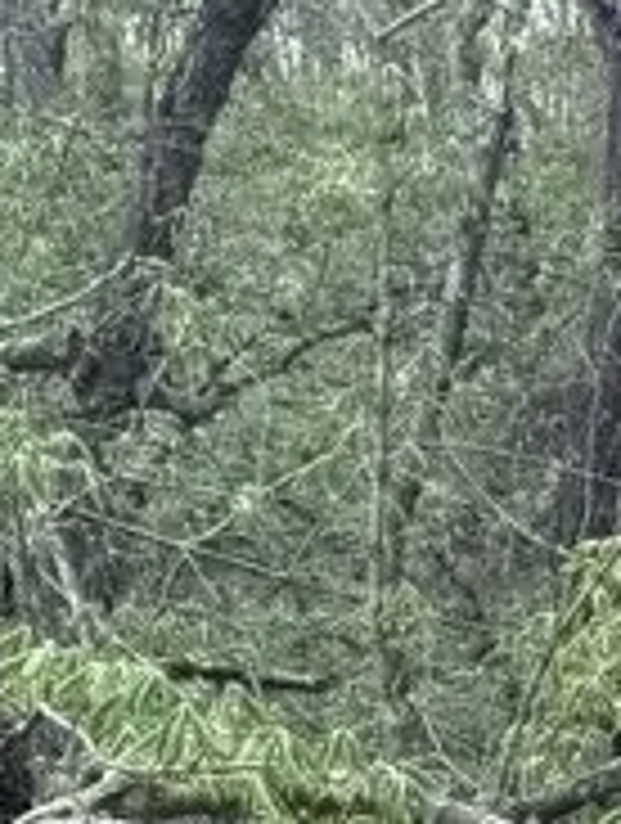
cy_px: 2553
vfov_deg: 9.5
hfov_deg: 9.1
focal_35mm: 157
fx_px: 3742
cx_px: 1053
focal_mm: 6.76
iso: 80
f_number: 1.78
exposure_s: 1/399
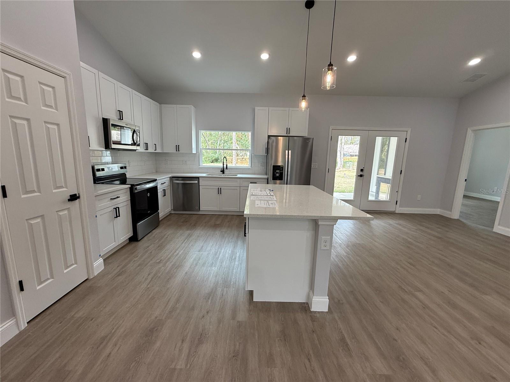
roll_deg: -0.7
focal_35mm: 14
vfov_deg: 85.7
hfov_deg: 102.1
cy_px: 191
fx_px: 206
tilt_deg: -9.8
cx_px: 255
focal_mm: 2.22
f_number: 2.2
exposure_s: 1/120
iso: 125
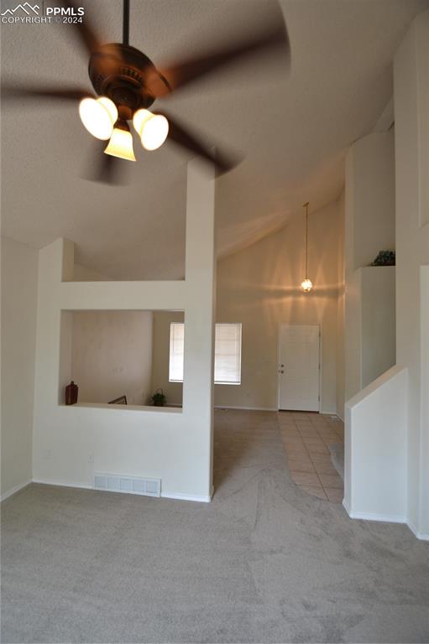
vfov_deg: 100.4
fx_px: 268
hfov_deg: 77.2
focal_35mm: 15
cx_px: 214
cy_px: 322
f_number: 4
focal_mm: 10
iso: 400
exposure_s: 1/60
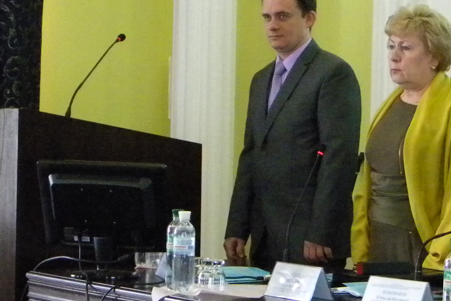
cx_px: 487
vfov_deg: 11.6
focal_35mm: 118
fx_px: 1478
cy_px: 142
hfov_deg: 16.8
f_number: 3.8
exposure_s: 1/56.2
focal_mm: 7.3
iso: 800
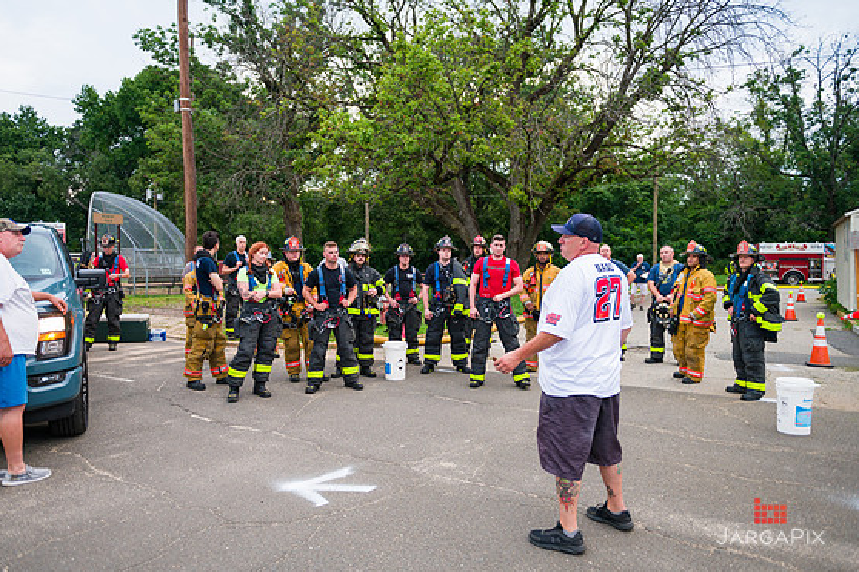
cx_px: 417
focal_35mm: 27
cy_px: 281
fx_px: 644
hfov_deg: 67.4
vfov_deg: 47.9
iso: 400
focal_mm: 26
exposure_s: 1/250
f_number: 3.2
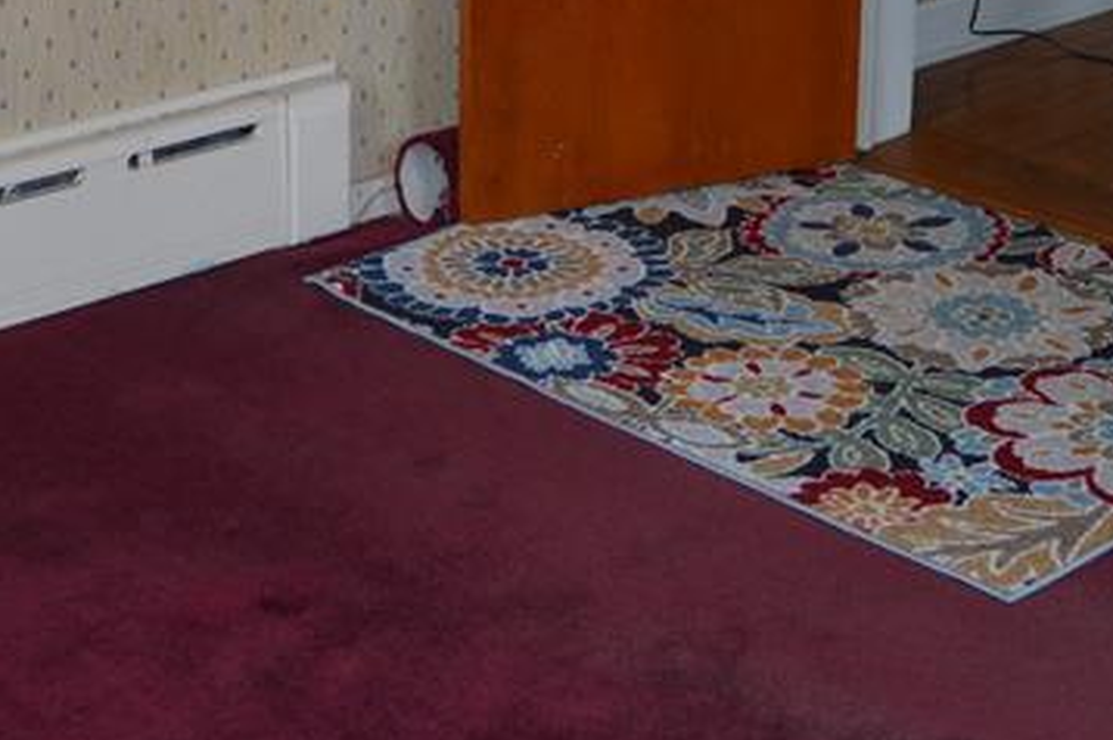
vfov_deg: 15.4
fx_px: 2533
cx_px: 536
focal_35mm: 82
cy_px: -361
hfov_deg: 24.8
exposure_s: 1/60
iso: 400
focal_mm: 18
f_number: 4
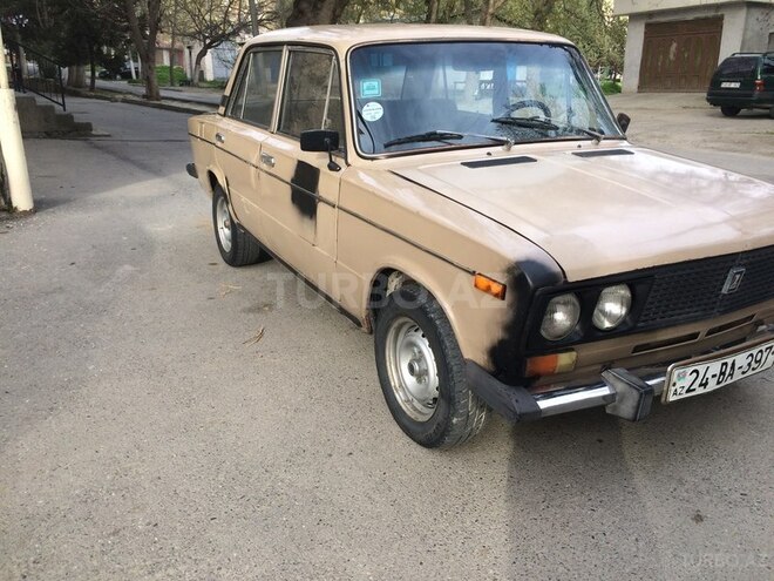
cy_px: 290
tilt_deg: -14.3
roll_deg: +0.1
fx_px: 648
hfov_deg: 61.7
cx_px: 387
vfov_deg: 48.2
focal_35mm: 29
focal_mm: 4.15
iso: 32
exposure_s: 1/339
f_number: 2.2
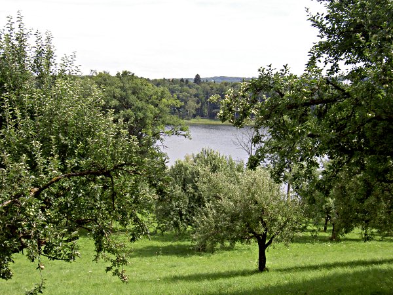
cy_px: 148
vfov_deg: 30.9
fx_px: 534
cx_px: 196
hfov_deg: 40.4
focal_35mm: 47
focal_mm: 7.7
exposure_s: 1/200
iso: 50
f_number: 5.7
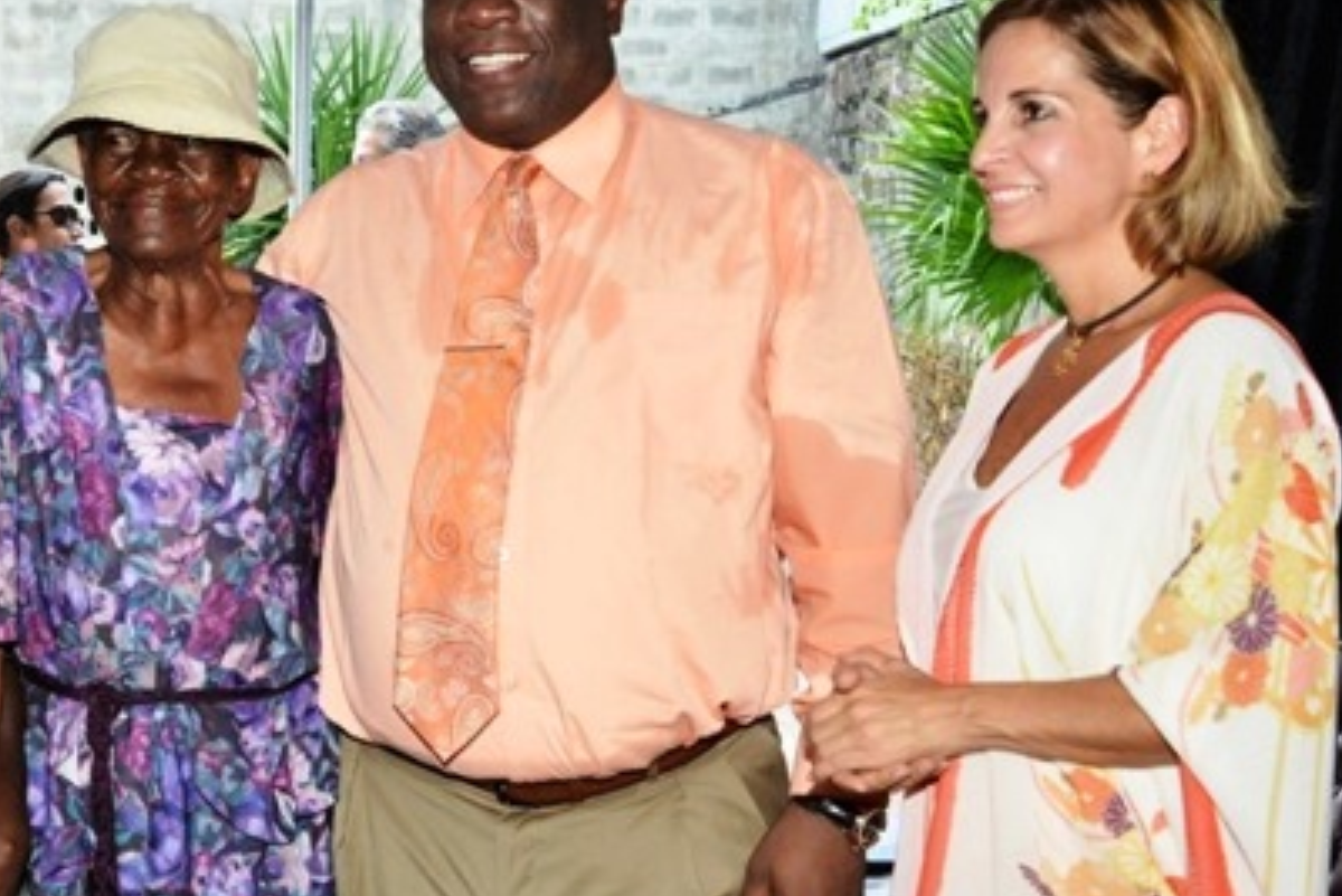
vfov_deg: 24.2
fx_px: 2088
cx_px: 386
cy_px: 411
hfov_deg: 35.1
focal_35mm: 56
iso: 200
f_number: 5
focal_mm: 35
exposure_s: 1/60
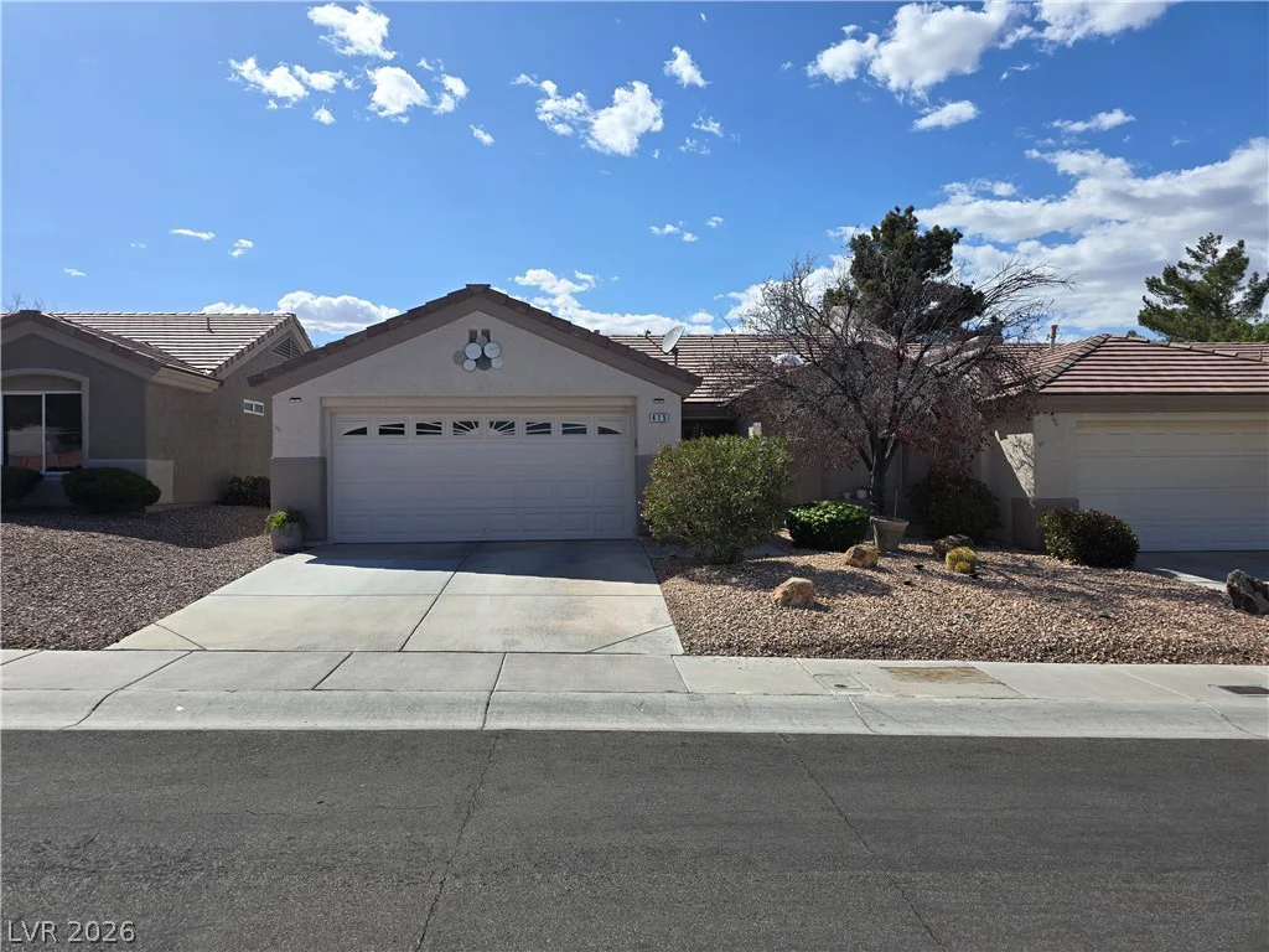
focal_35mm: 23
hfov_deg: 73.9
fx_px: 843
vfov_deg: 58.9
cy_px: 476
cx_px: 634
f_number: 1.7
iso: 12
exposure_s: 1/1258
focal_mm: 6.3
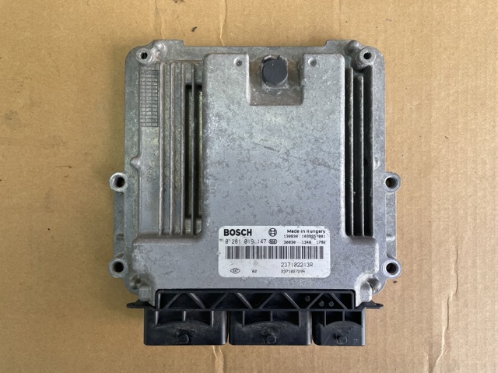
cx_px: 249
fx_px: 374
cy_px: 186
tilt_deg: -81.0
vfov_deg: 53.0
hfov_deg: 67.3
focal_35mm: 26
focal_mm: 4.2
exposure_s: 1/121
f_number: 1.6
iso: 64
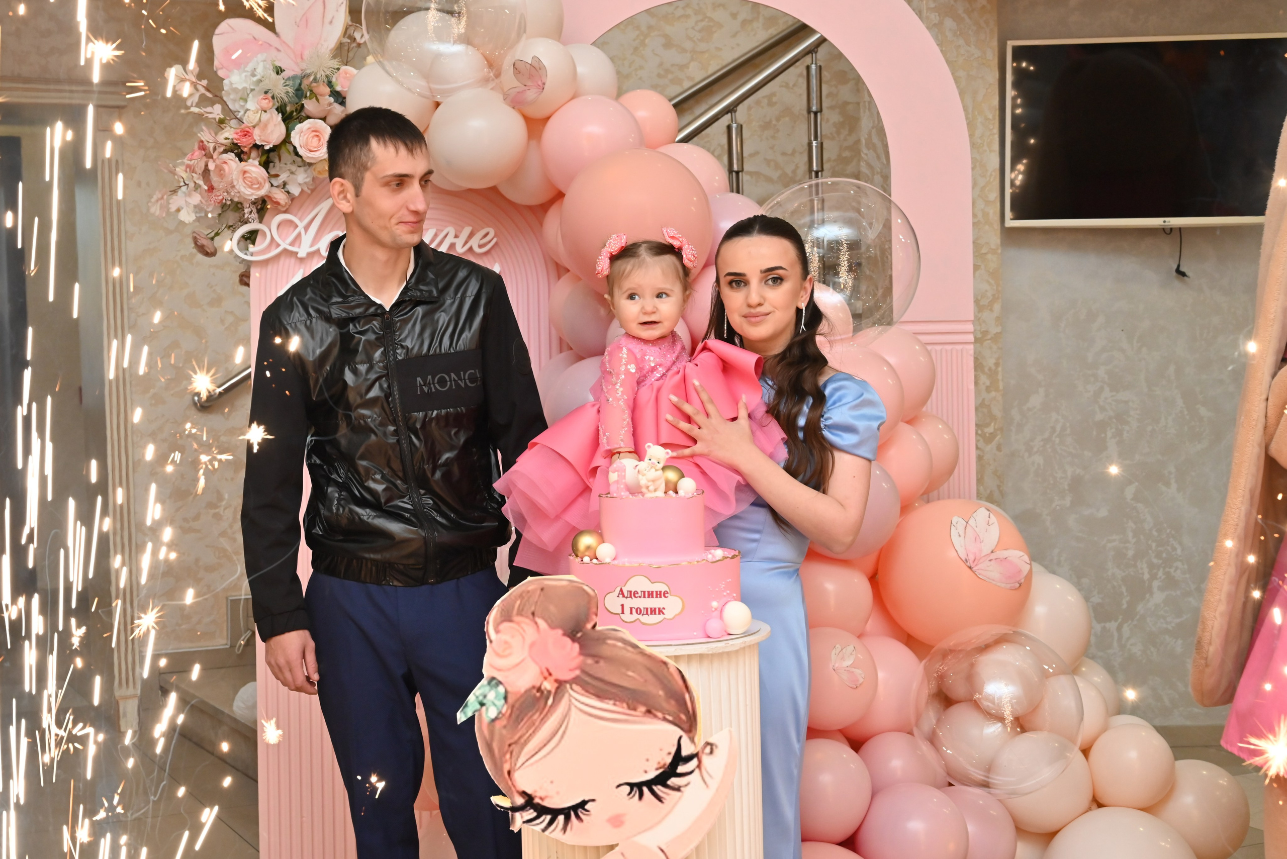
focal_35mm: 50
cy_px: 430
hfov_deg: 39.6
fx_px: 1788
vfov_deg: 27.0
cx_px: 644
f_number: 7.1
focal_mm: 50
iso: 2000
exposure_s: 1/200
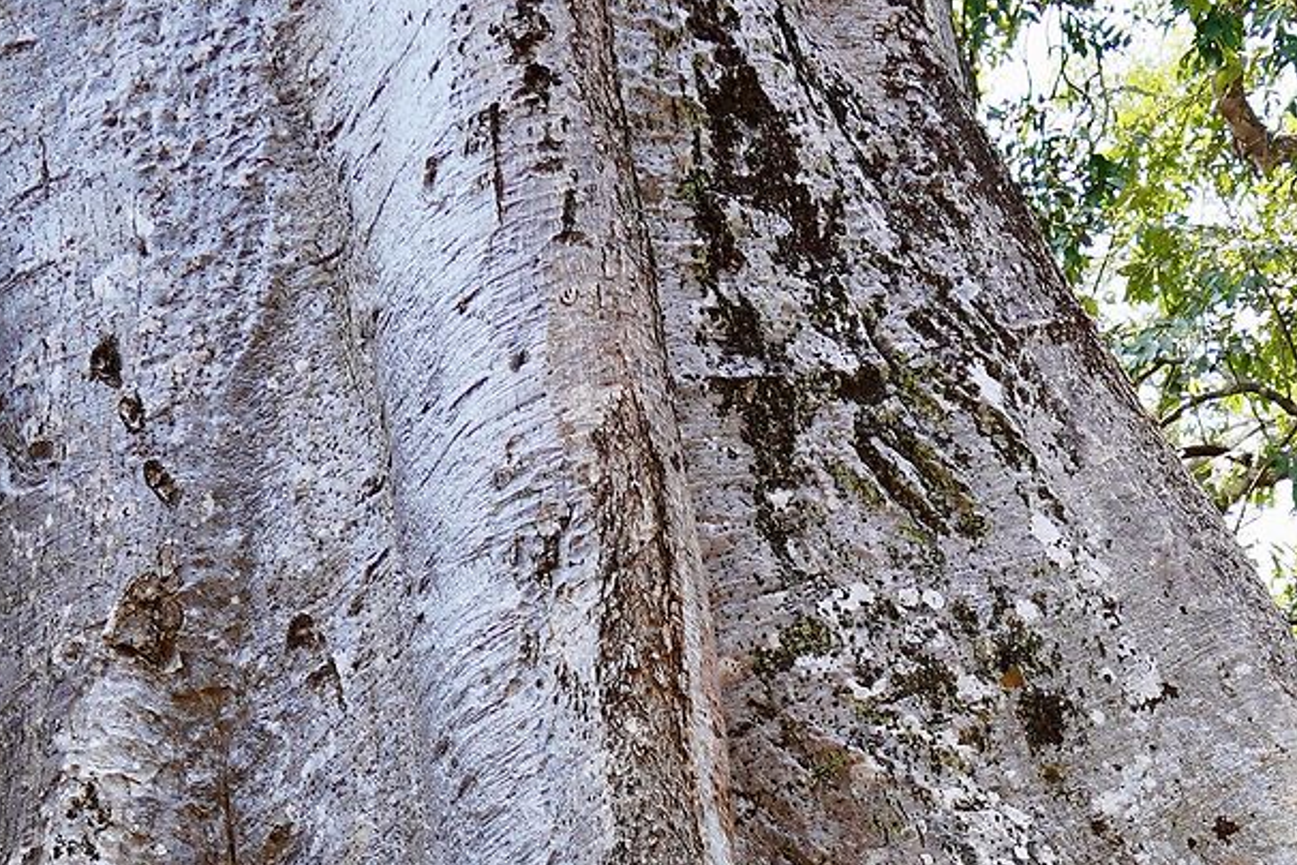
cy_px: 1689
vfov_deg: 12.7
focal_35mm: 95
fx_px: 3422
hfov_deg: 21.2
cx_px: 1062
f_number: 5
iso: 100
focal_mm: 24
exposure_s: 1/100
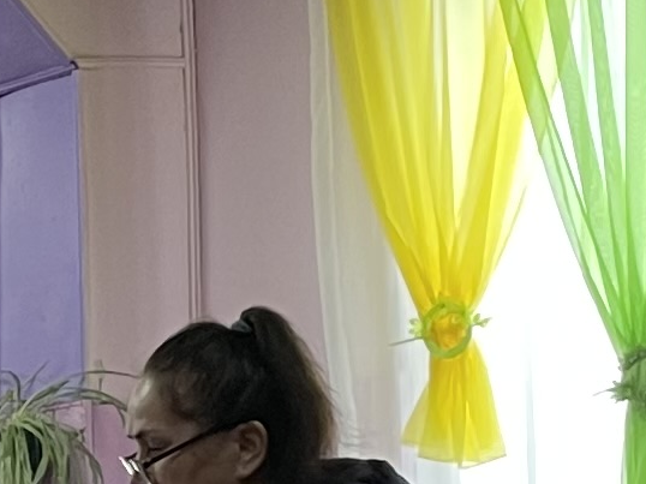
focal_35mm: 195
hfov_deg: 9.7
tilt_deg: +0.4
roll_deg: +2.1
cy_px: 832
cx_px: -441
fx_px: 3637
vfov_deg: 7.4
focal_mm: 4.2
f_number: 1.6
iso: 80
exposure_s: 1/50
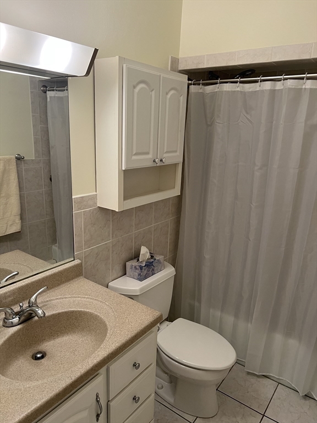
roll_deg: -2.2
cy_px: 212
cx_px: 158
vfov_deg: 67.3
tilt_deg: -14.9
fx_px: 317
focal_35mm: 26
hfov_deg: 53.1
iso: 100
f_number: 1.5
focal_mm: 5.7
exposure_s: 1/60
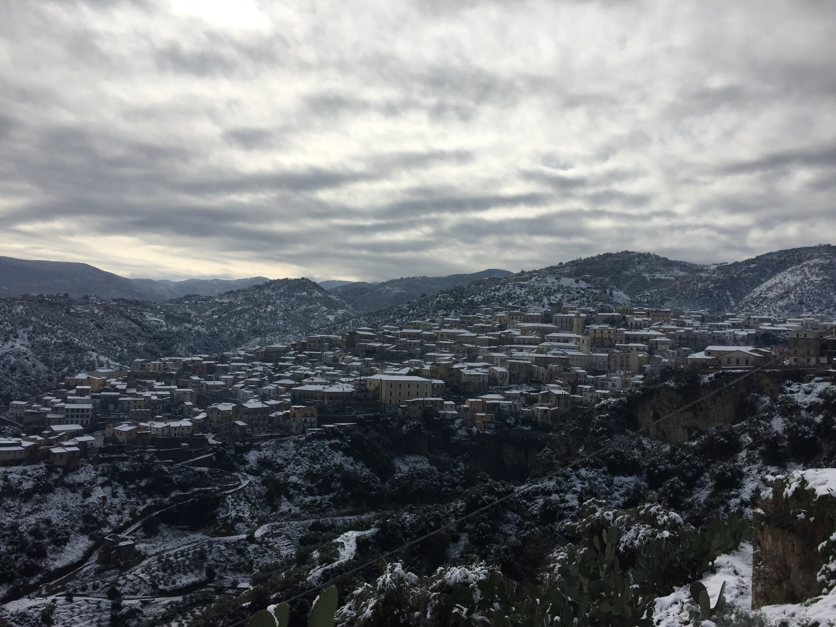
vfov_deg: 48.2
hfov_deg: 61.7
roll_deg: -2.2
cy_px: 314
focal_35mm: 29
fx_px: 700
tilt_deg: +2.7
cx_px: 418
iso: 32
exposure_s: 1/7937
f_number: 2.2
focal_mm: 4.15
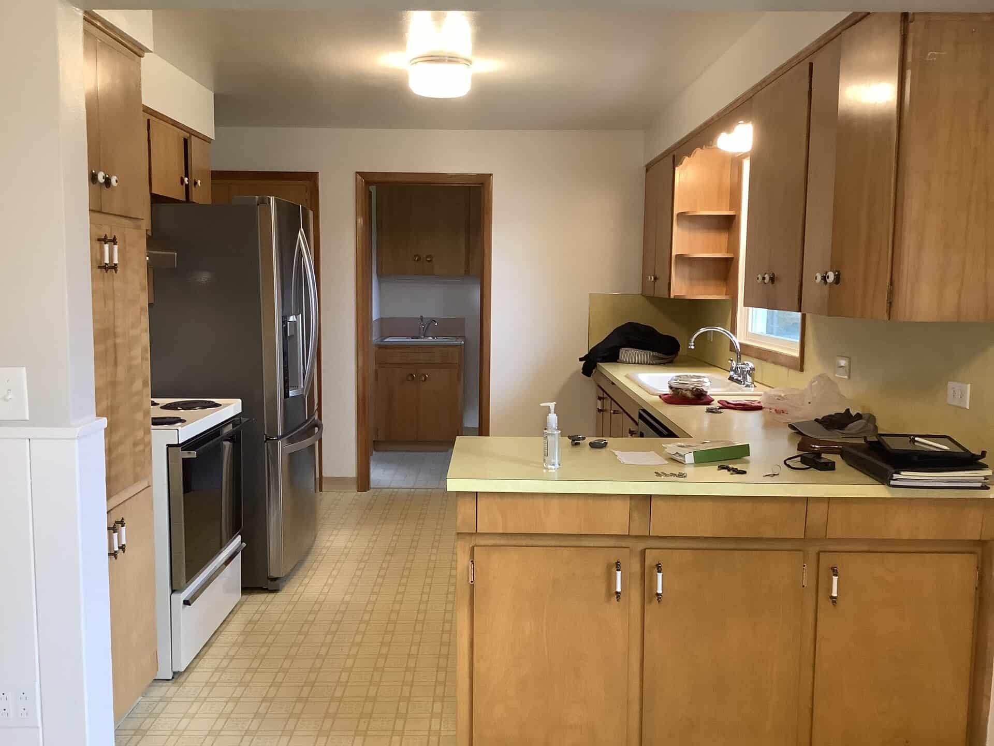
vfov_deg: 45.4
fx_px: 890
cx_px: 497
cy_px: 373
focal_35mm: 31
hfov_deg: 58.4
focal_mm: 3.3
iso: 250
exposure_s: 1/60
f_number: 2.4
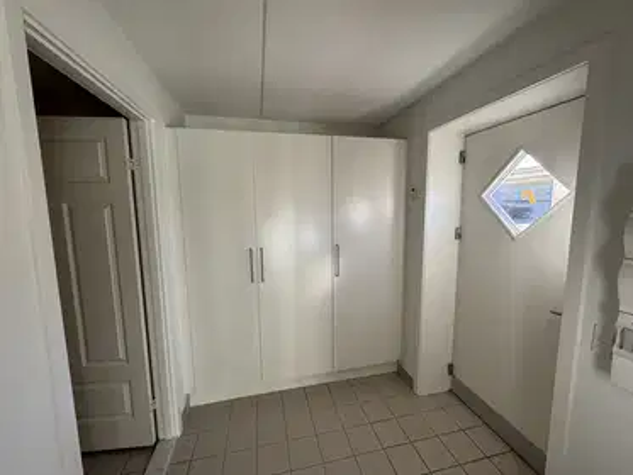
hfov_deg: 102.0
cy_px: 238
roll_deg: +0.2
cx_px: 316
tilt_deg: -5.6
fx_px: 256
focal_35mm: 14
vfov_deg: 85.7
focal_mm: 2.22
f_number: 2.2
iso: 40
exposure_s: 1/131
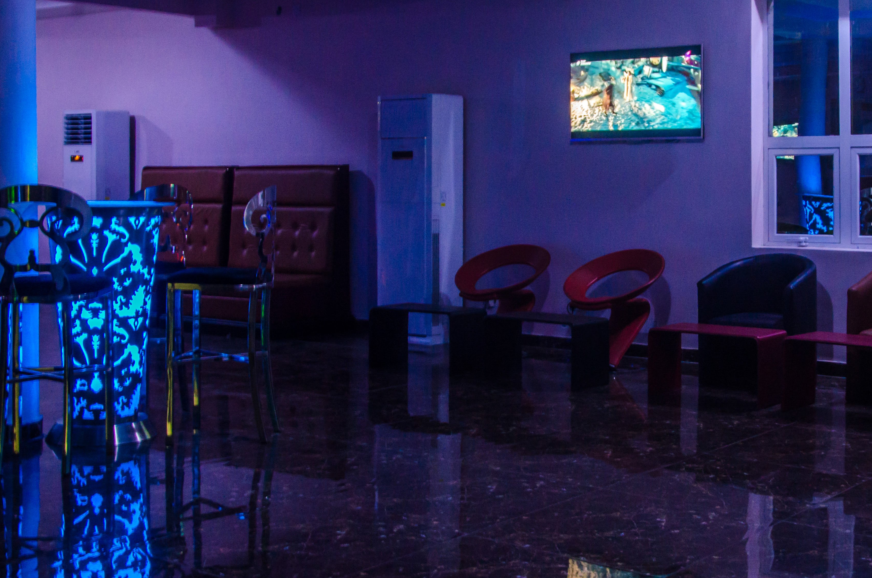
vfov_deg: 27.9
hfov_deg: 40.4
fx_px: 1160
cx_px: 616
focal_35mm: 48
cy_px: 251
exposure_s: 1/2.5
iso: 1600
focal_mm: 22
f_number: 10
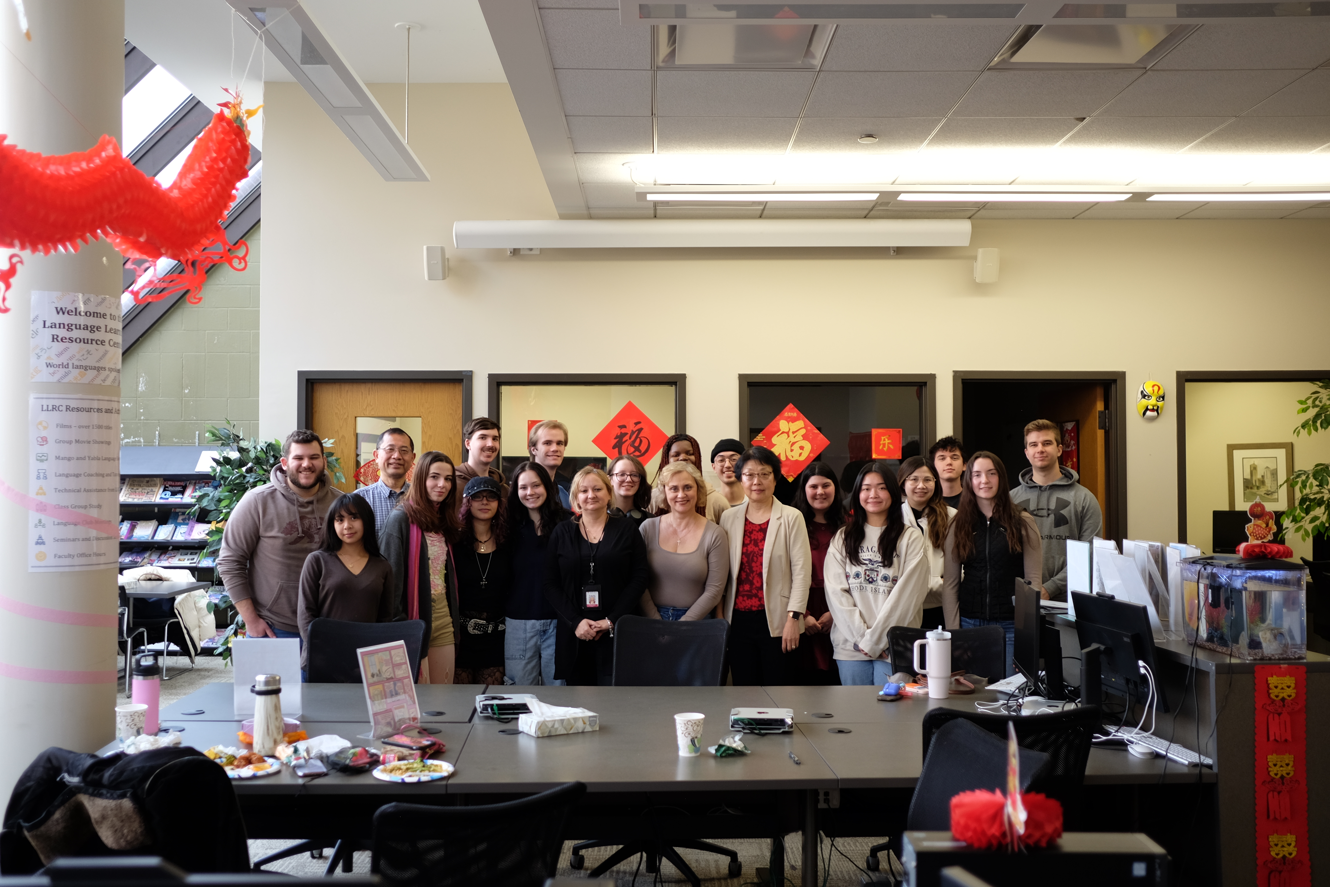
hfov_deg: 54.4
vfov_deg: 37.9
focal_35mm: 35
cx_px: 665
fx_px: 1293
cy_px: 444
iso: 200
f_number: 2
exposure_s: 1/60
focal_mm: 23
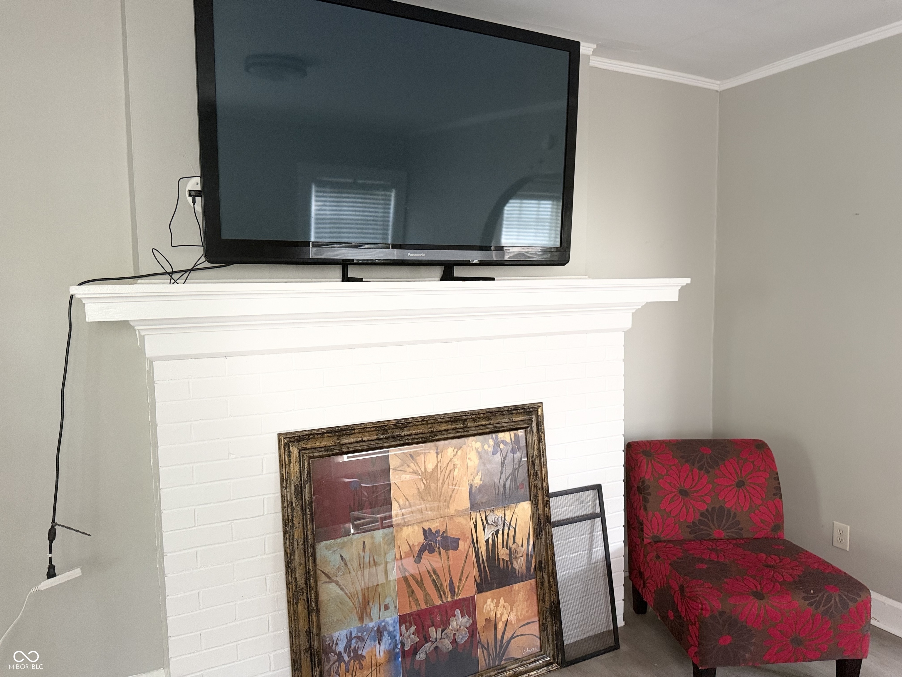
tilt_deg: -3.7
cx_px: 451
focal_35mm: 24
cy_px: 338
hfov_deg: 71.6
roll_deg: +1.2
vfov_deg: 56.8
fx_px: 625
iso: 320
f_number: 1.78
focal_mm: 6.76
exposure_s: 1/60
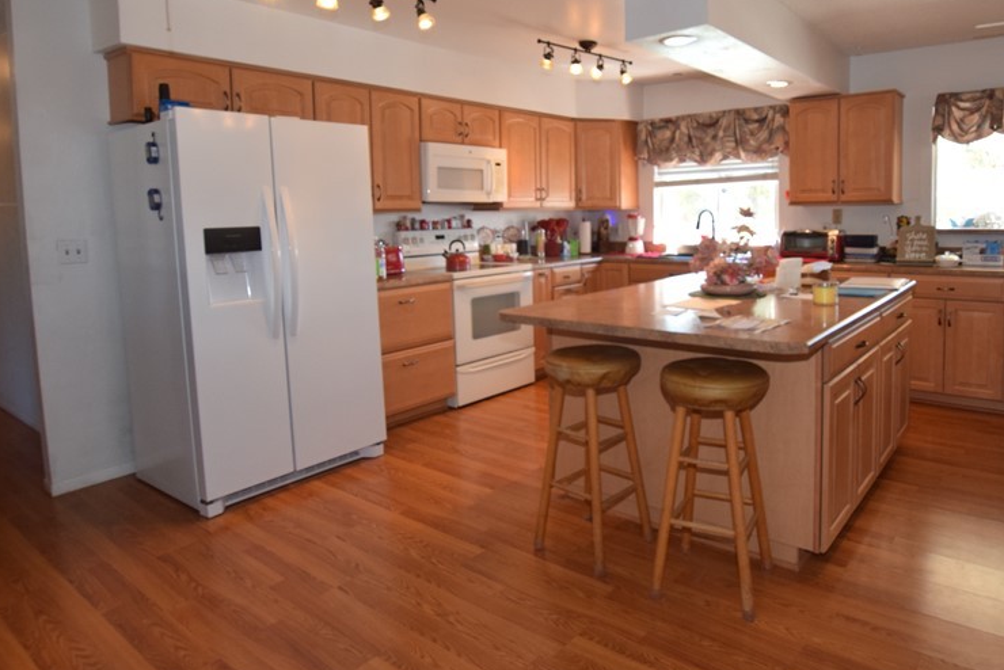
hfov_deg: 77.5
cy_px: 264
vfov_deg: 56.8
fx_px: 614
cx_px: 613
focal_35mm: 22
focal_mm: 10
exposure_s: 1/125
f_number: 5.6
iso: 800
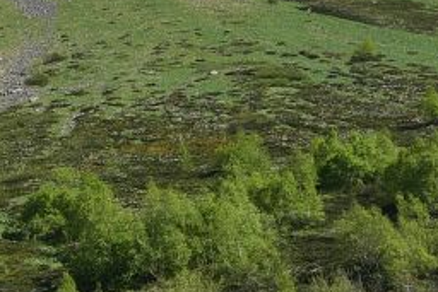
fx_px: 3092
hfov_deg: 8.0
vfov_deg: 5.4
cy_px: 277
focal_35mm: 254
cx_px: -123
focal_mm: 50
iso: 100
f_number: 11
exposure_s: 1/125
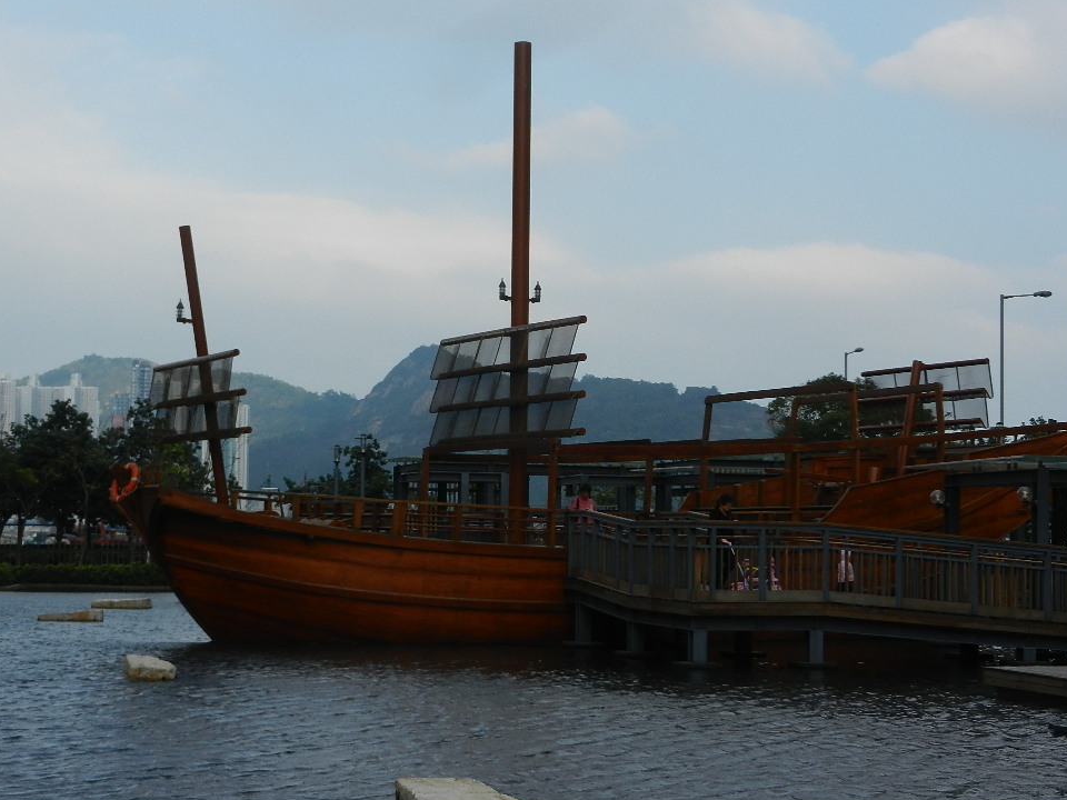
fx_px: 1973
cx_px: 527
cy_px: 402
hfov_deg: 30.3
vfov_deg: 22.9
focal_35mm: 64
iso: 160
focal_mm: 10.9
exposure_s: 1/800
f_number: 4.5
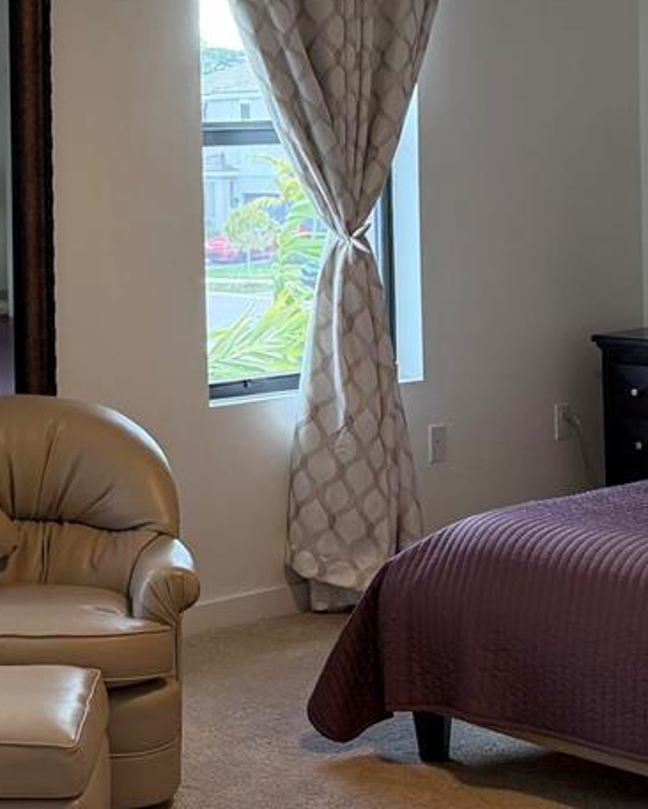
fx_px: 1964
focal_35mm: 82
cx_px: -83
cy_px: 172
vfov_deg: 23.0
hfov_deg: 18.0
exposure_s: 1/91
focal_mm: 6.76
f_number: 1.78
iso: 200
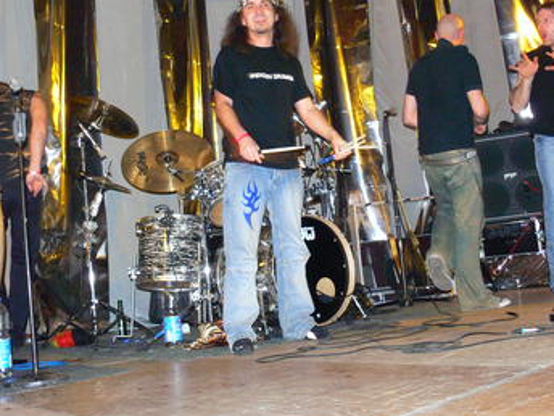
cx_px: 303
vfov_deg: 30.1
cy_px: 140
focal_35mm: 48
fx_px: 768
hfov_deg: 39.6
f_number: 2.8
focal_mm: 7.4
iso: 250
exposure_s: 1/30
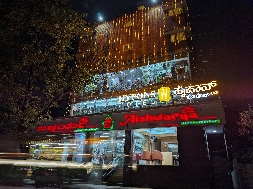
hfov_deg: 69.4
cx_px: 125
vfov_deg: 54.9
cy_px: 93
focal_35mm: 25
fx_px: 183
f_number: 1.85
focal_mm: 6.81
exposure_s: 1/100
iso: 86
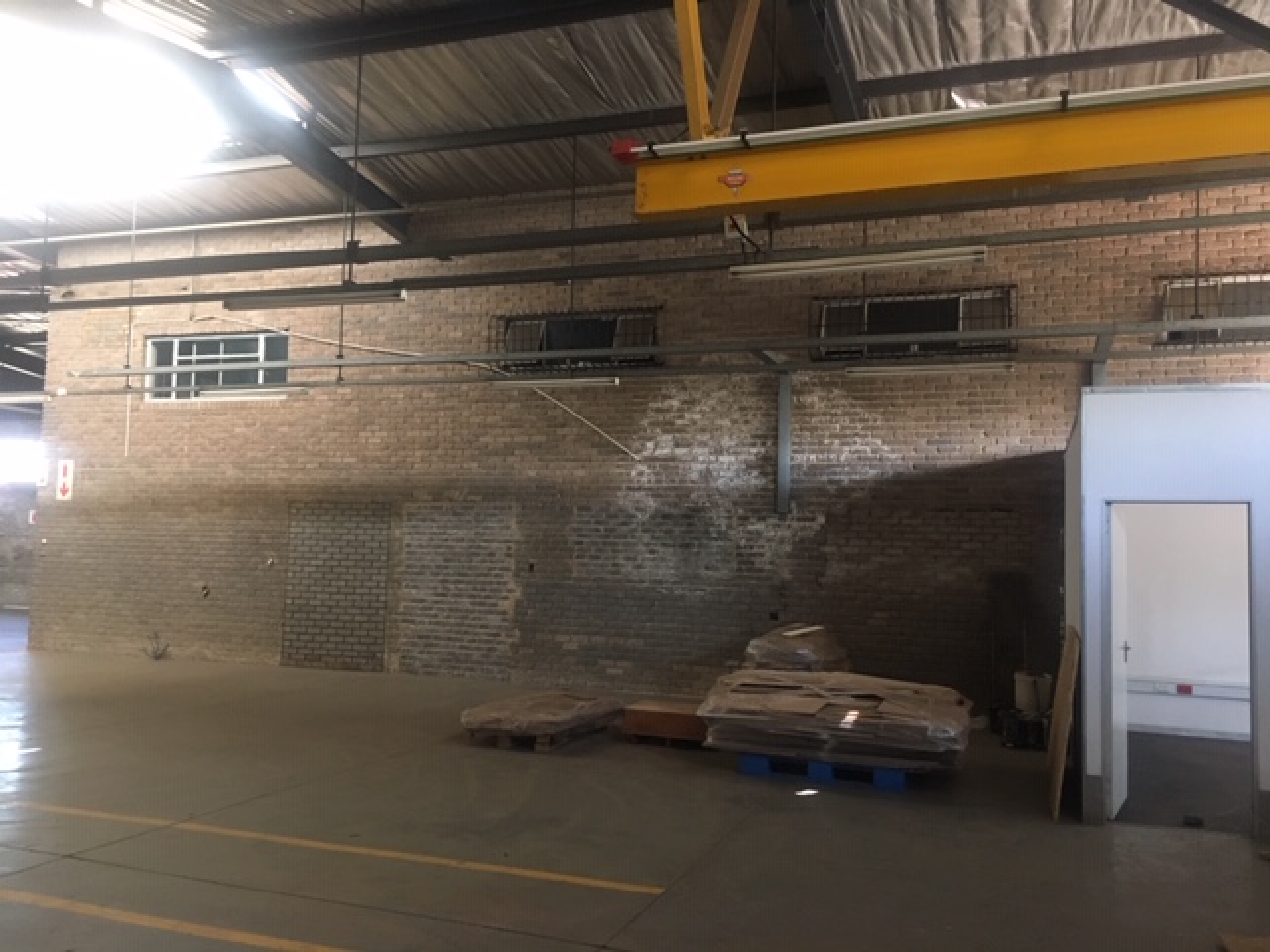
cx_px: 635
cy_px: 476
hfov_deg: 61.7
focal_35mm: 29
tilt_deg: +3.0
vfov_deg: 48.2
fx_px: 1064
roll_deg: -0.9
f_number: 2.2
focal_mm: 4.15
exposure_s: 1/20
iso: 200
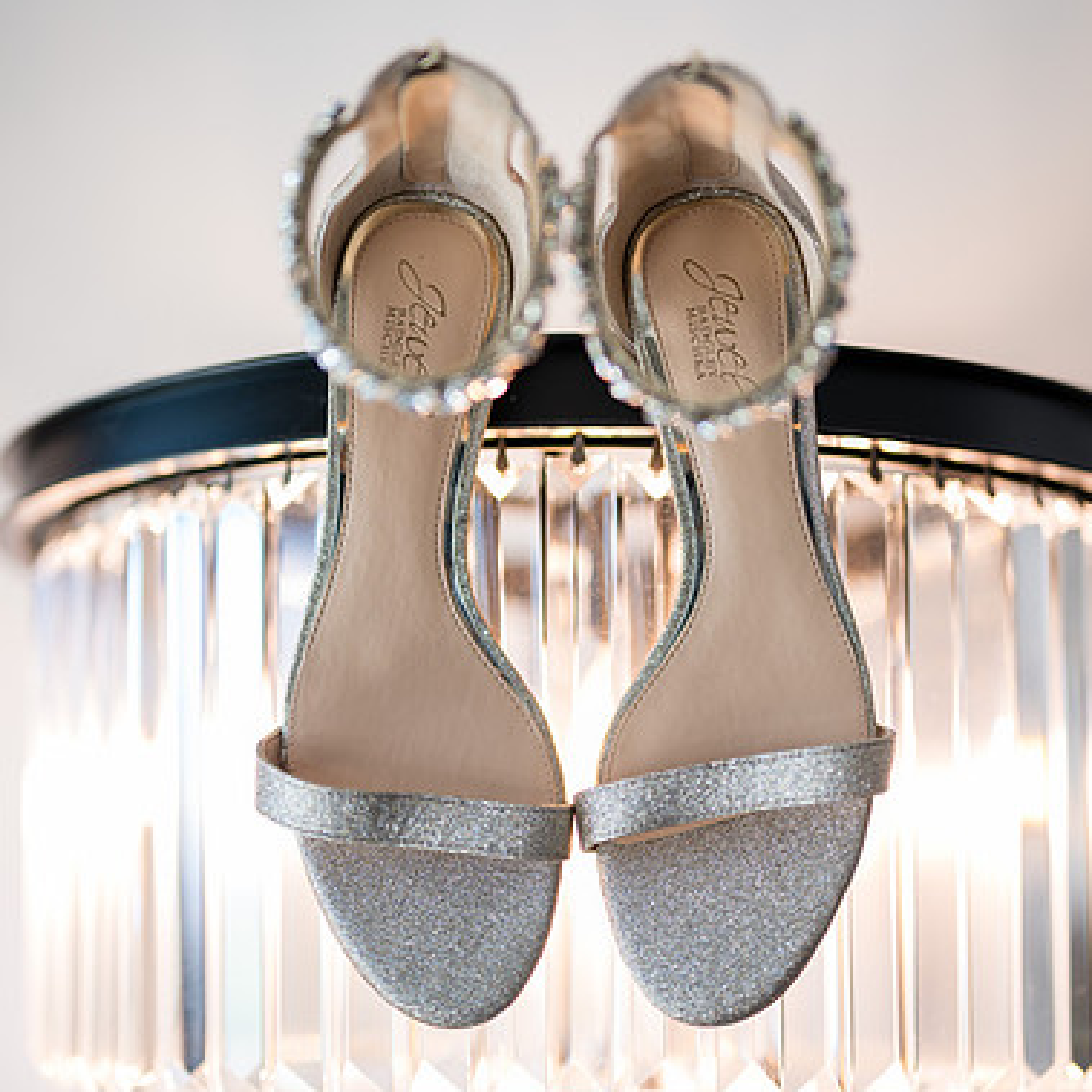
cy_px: 553
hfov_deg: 26.5
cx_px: 536
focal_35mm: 65
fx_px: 2320
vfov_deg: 26.5
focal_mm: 50
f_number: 1.2
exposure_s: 1/1000
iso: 250
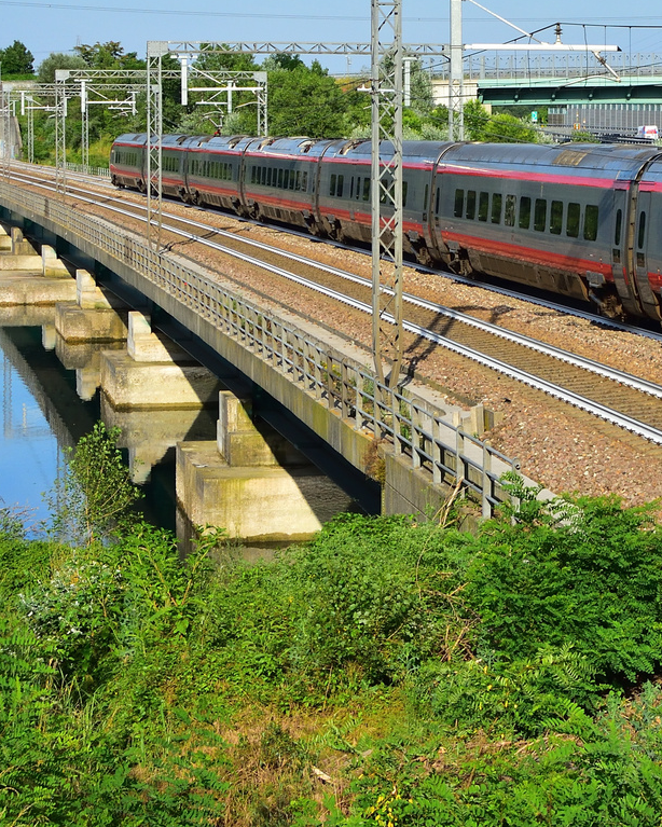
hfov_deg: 13.9
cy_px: 148
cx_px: 666
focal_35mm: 109
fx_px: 2673
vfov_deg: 17.4
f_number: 7.1
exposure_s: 1/1000
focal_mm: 31
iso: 320
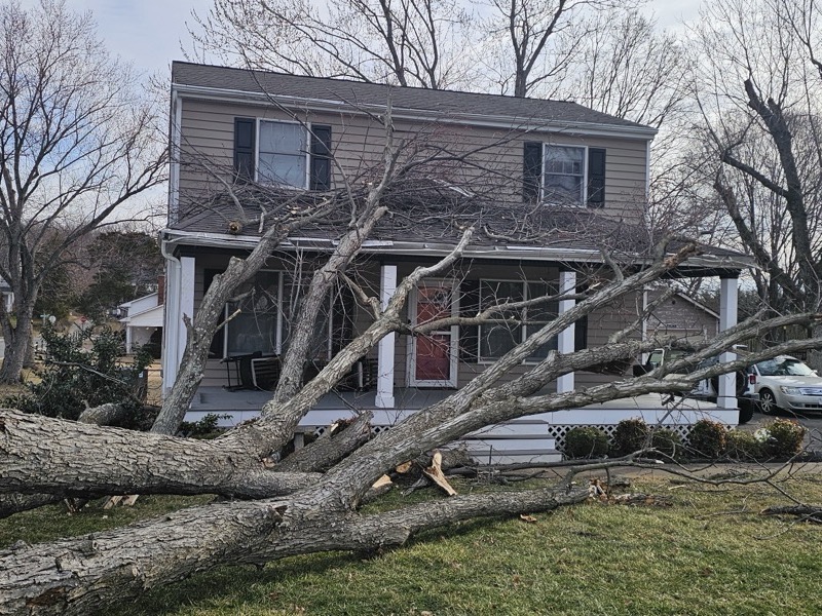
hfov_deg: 73.9
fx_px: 546
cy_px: 308
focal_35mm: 23
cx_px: 411
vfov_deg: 58.9
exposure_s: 1/1186
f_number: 1.7
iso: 20
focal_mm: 6.3
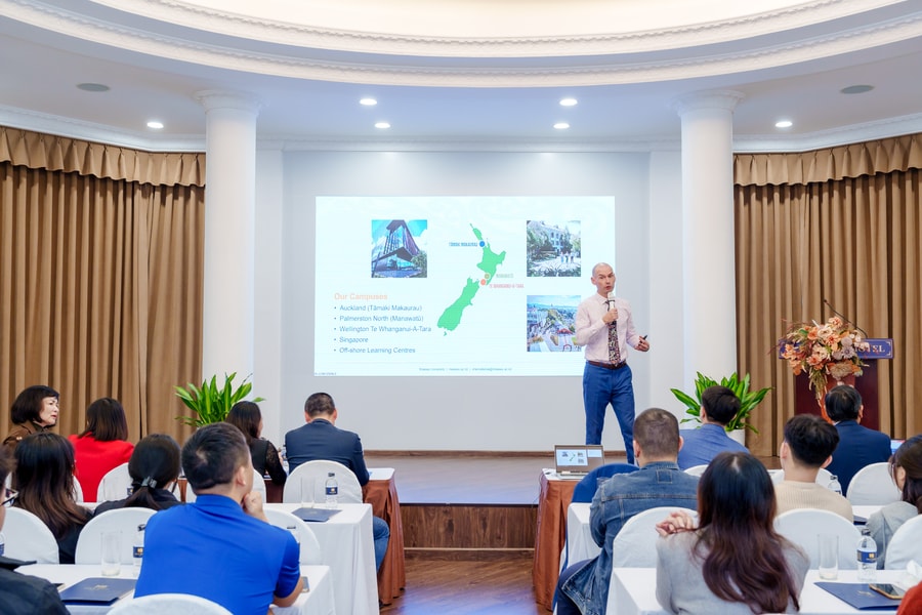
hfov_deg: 57.2
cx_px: 461
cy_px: 308
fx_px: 845
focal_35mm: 33
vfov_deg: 40.0
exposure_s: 1/80
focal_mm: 33
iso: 1000
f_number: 5
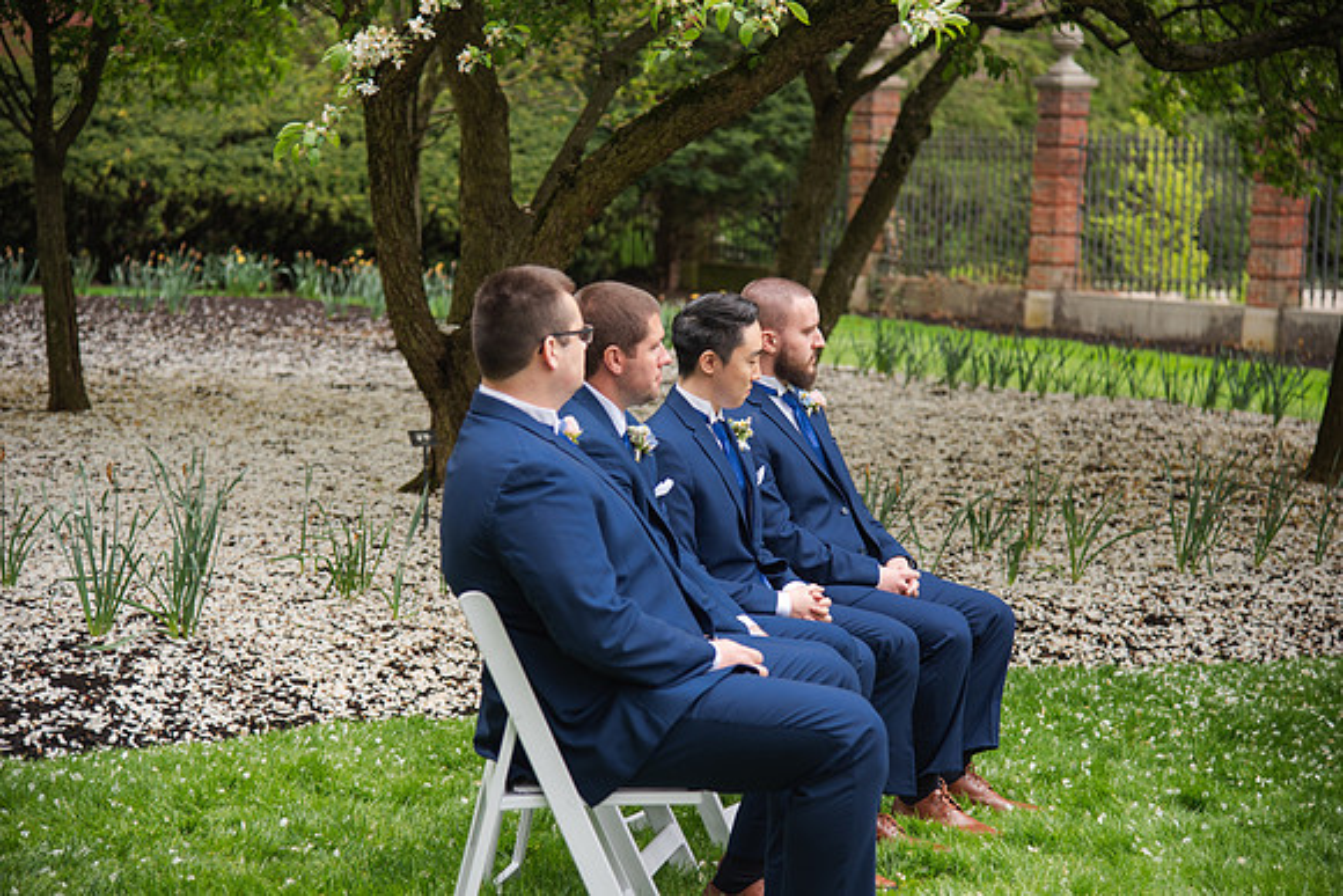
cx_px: 672
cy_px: 448
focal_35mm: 78
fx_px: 2910
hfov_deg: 26.0
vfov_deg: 17.5
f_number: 4
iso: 180
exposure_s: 1/320
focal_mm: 78
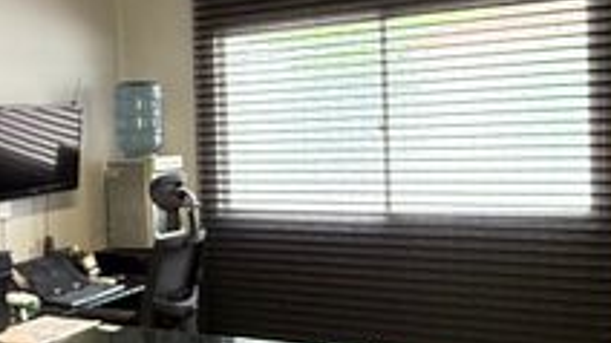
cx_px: 169
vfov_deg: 24.9
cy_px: 176
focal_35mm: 48
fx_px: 777
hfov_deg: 41.9
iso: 500
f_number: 2.2
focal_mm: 2.22
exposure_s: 1/60
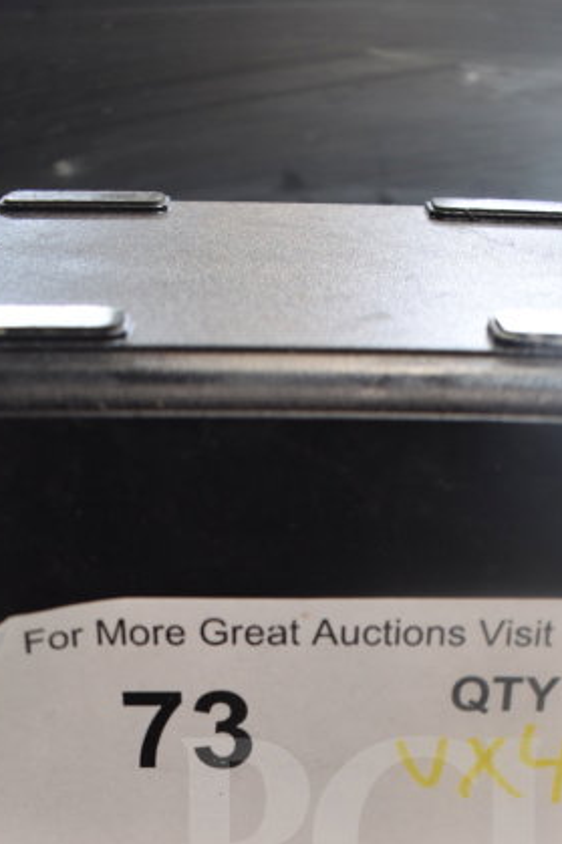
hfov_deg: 22.9
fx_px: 1383
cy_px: 897
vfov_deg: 30.8
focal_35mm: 59
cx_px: 361
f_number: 3.5
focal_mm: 18
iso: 220
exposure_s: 1/30
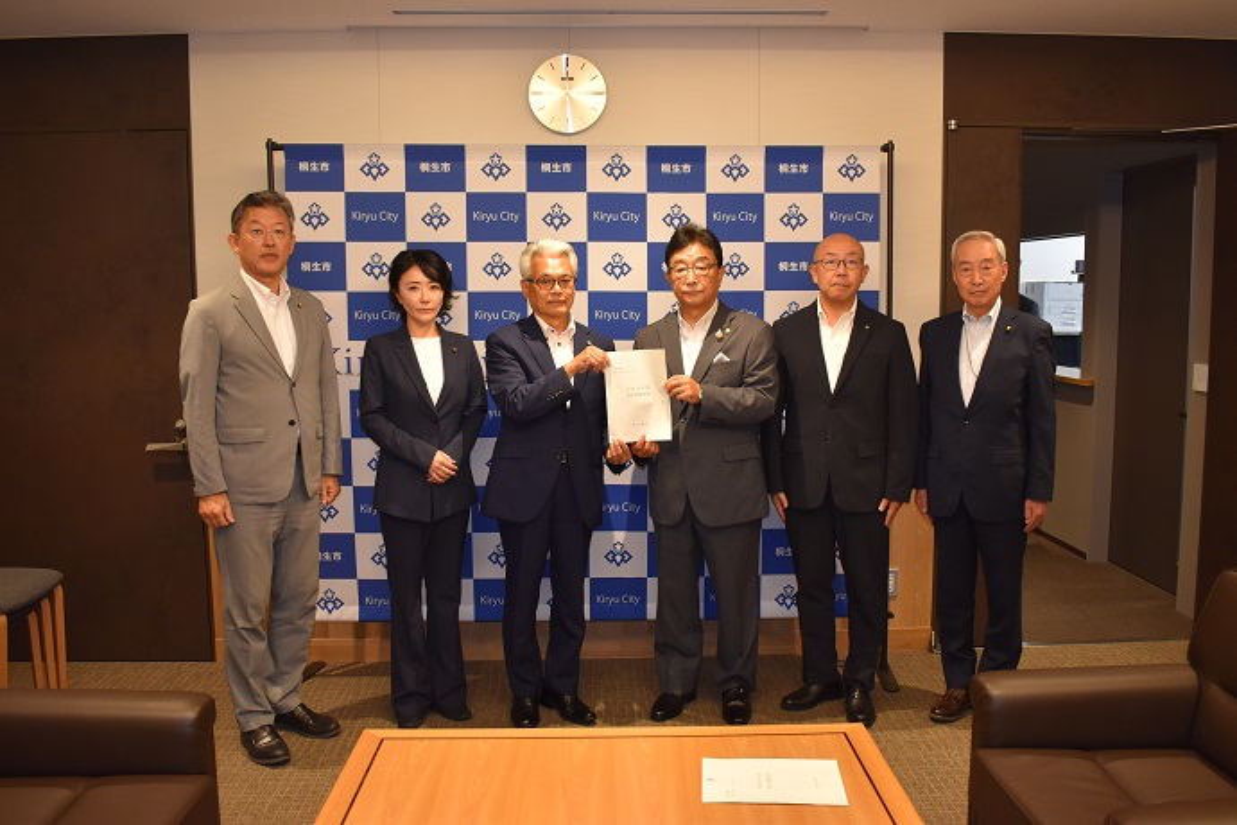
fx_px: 1031
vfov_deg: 43.6
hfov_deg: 61.9
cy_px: 412
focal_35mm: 30
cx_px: 618
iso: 1000
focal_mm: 20
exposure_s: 1/125
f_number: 3.8
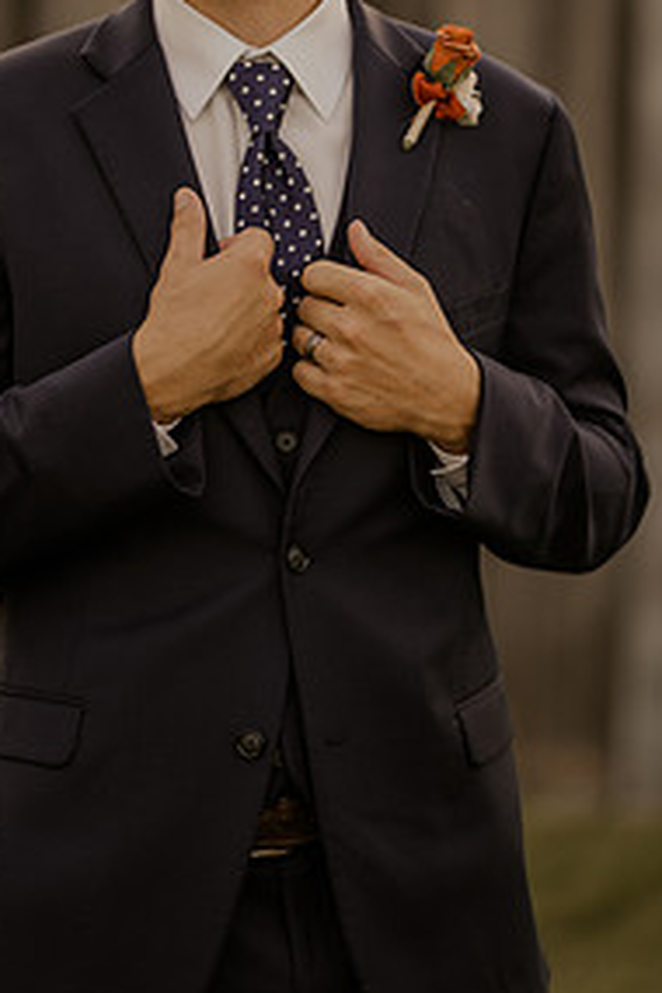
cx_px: 223
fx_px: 3696
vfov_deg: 15.2
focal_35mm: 134
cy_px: 213
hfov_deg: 10.2
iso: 100
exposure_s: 1/400
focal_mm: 85
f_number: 1.6
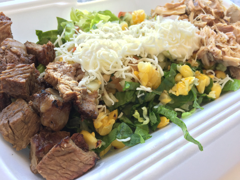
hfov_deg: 61.7
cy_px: 90
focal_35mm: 29
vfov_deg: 48.2
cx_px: 120
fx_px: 201
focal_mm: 4.15
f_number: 2.2
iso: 32
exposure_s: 1/154
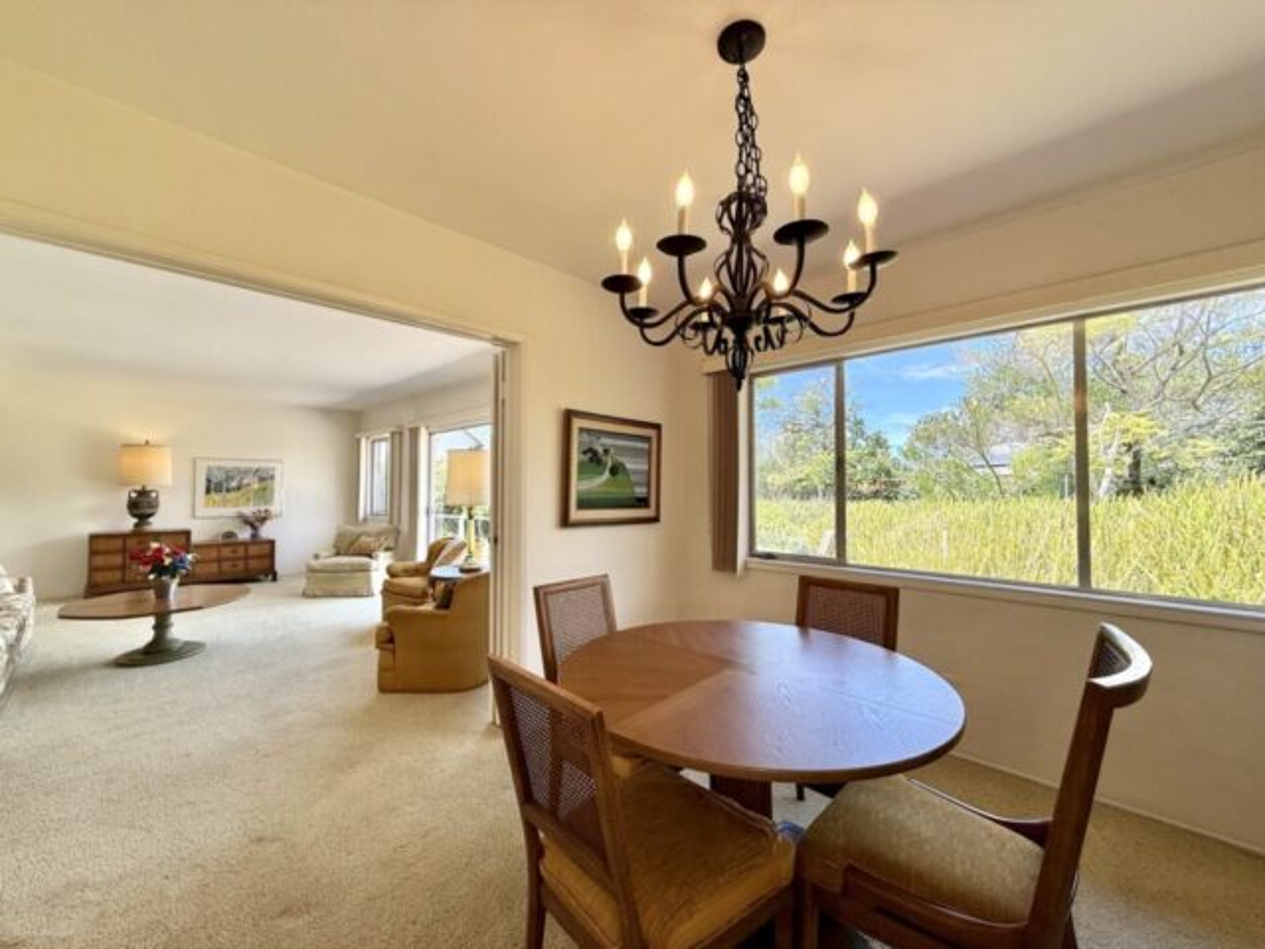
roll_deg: -0.2
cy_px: 474
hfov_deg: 102.1
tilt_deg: +2.1
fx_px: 512
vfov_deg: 85.7
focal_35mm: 14
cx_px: 632
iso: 64
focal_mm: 2.22
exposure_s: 1/163
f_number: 2.2
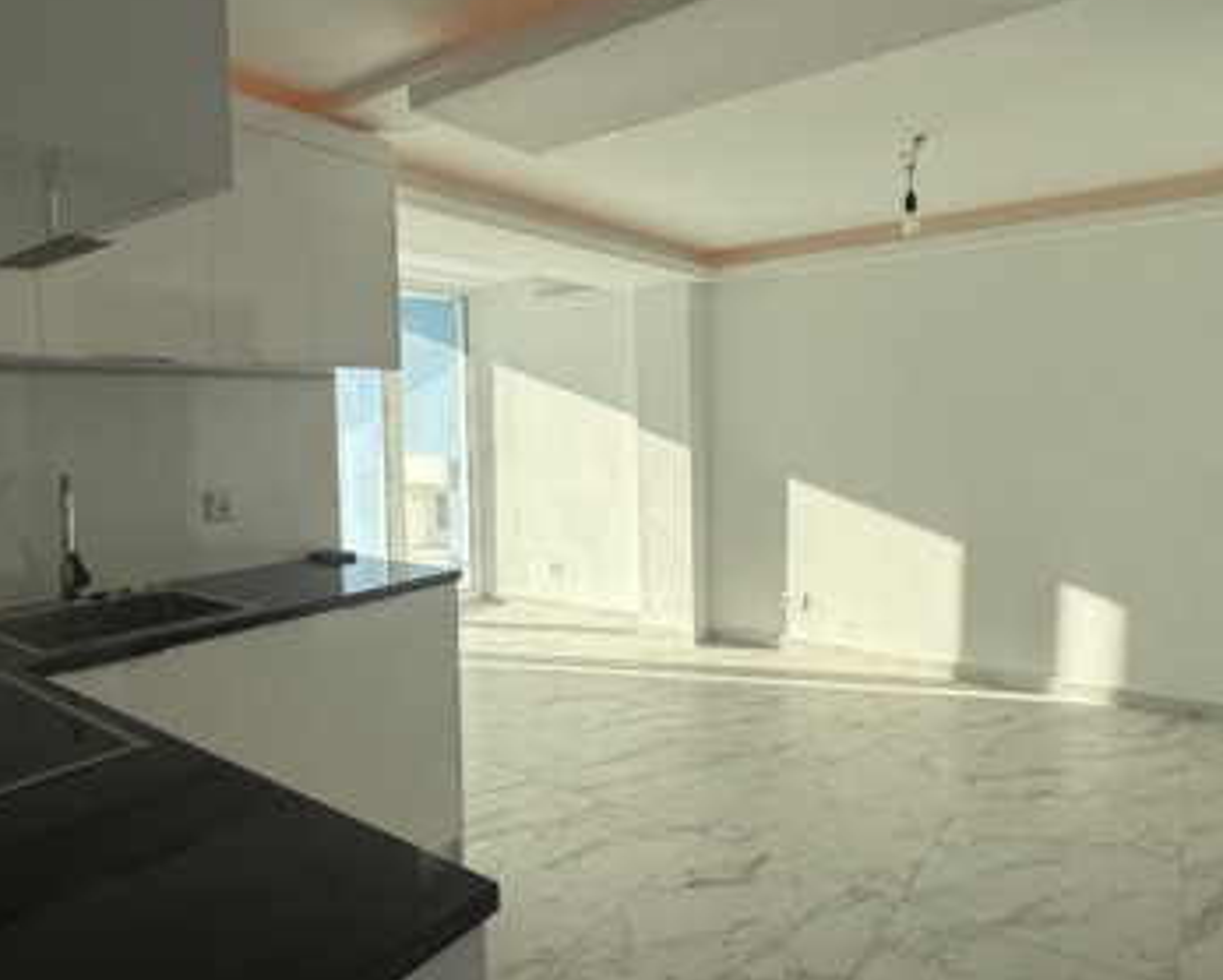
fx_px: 833
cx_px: 539
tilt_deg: -2.7
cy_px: 462
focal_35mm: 23
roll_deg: +1.4
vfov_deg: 60.9
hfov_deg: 72.3
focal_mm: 2.22
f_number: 2.2
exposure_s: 1/1449
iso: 40
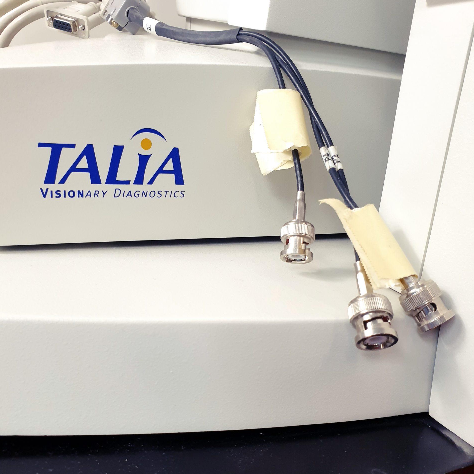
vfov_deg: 52.4
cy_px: 269
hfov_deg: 52.5
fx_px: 480
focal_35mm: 31
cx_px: 239
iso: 125
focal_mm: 4.3
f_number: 2.4
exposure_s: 1/50
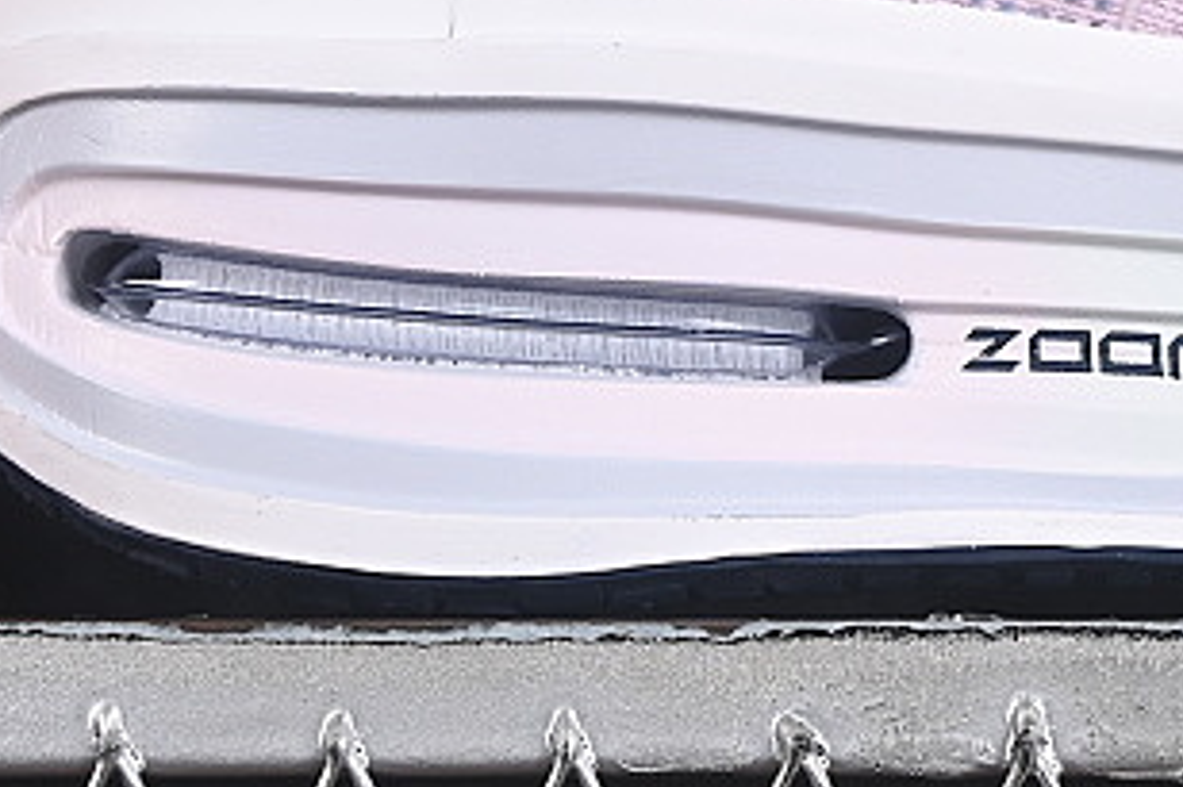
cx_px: 1317
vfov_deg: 5.2
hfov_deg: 7.8
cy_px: -246
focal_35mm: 263
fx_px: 8637
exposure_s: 1/80
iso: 160
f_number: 7.1
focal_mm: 50
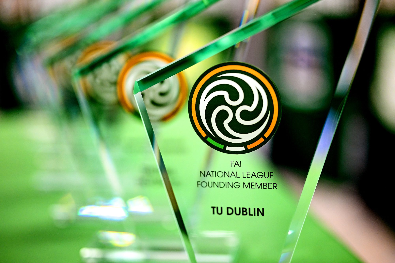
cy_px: 132
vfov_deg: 27.0
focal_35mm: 50
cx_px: 198
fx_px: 549
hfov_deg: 39.6
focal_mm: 50
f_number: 1.2
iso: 2000
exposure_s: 1/640
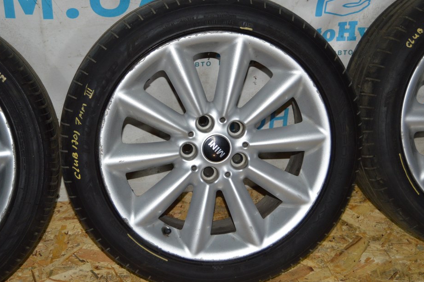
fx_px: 741
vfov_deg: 21.5
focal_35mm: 63
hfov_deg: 31.9
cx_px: 192
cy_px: 134
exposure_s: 1/60
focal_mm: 38
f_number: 4.8
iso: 1250
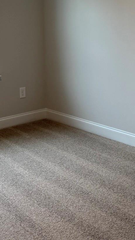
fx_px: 414
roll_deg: +0.7
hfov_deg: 18.5
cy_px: 54
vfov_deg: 31.7
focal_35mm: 65
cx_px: 66
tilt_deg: -6.4
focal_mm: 6.76
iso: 160
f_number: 1.78
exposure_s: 1/120
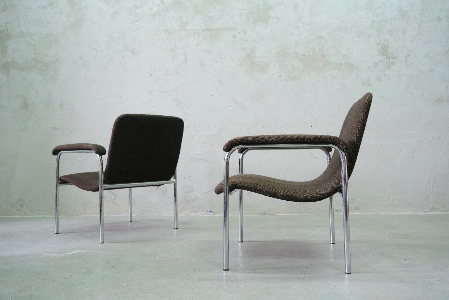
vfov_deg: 41.1
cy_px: 150
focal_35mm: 32
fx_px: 399
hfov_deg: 58.7
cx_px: 224
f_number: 4
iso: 2500
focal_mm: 21.2
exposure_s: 1/30
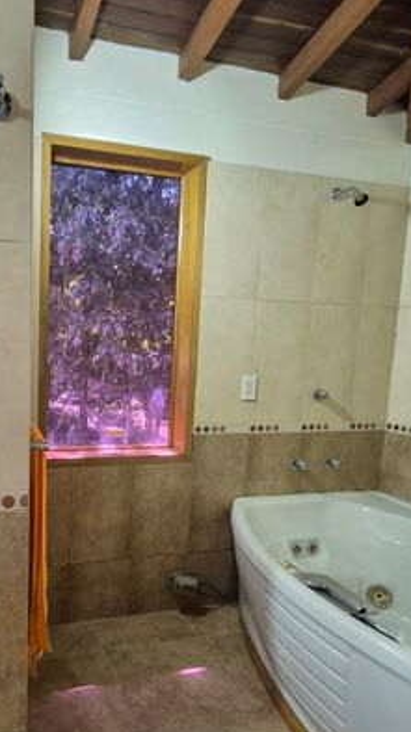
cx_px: 98
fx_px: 466
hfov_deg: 45.8
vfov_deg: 76.1
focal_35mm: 24
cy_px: 403
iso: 500
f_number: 2.2
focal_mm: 1.74
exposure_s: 1/60
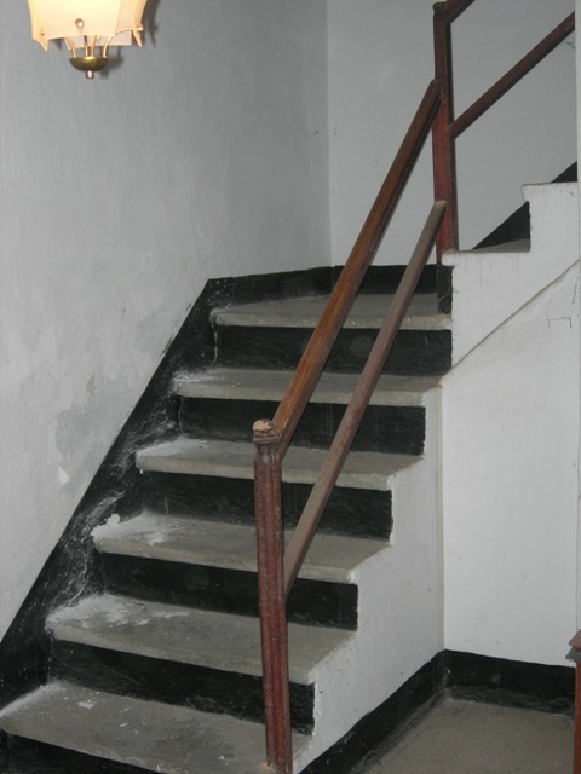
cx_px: 290
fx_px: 1141
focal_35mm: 51
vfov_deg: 37.5
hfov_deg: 28.6
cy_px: 387
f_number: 3.2
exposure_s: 1/60.1
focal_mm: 10.6
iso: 70
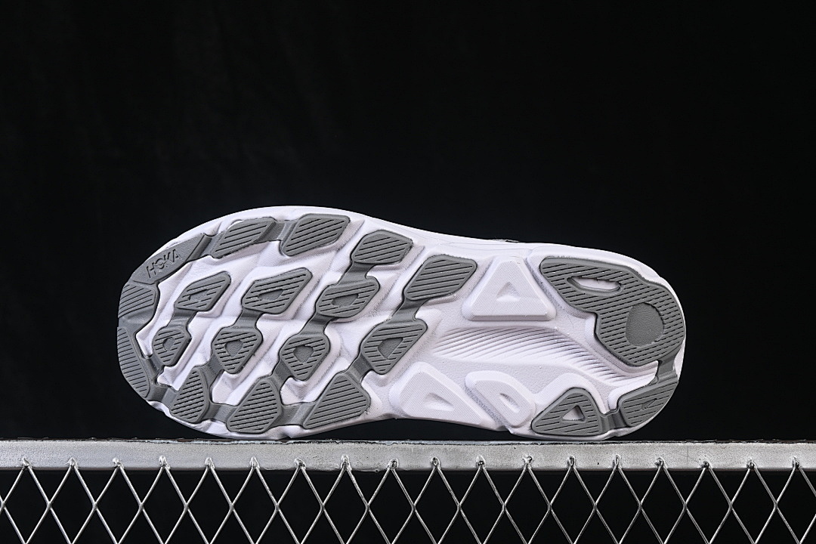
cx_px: 408
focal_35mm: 75
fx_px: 1700
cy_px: 272
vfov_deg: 18.2
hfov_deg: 27.0
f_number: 8
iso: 160
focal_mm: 50
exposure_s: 1/80
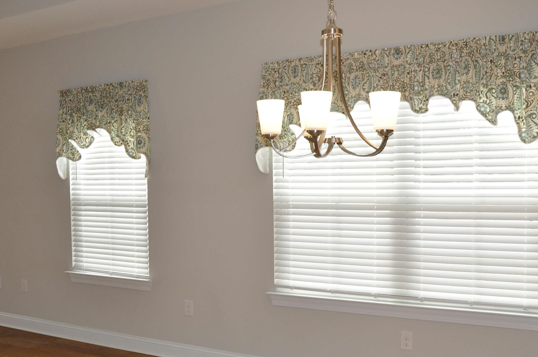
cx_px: 221
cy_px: 205
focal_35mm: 35
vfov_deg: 37.7
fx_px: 522
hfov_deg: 54.2
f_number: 8
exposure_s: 1/200
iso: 1000
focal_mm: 18
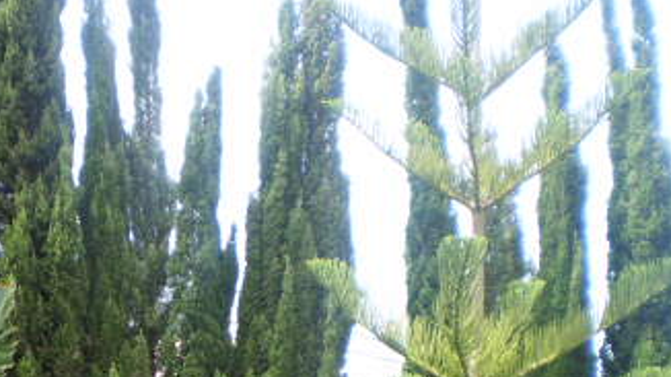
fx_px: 1369
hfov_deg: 26.7
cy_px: 455
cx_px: 86
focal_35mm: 77
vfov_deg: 15.1
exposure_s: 1/200
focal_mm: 6.3
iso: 64
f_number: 3.1
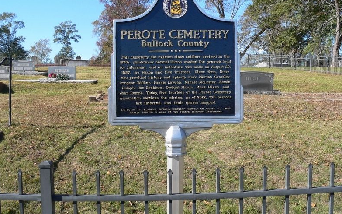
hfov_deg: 50.4
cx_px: 173
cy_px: 91
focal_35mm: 39
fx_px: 363
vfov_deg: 32.7
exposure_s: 1/320
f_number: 4
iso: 80
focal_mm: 6
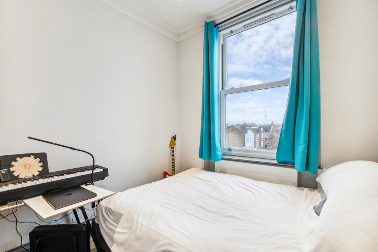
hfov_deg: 100.4
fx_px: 158
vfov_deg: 77.3
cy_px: 126
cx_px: 189
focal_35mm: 15
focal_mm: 10
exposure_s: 1/13
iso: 800
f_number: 11
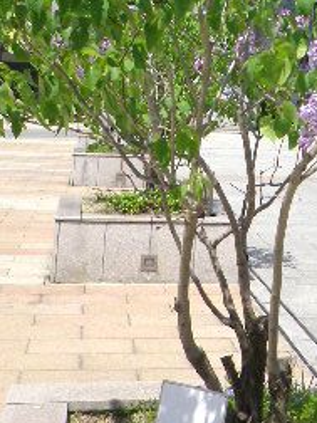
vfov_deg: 26.0
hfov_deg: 20.1
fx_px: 867
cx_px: 309
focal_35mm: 71
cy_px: -2
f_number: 3.2
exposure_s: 1/1000
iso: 80
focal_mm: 5
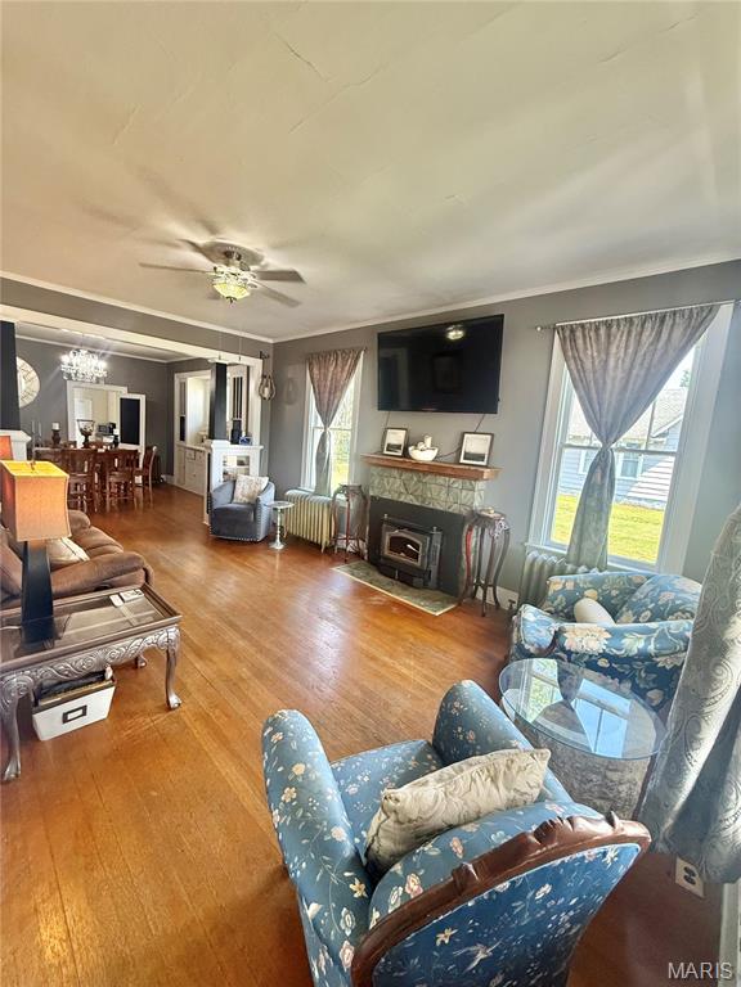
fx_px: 400
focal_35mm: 14
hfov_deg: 85.7
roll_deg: -4.6
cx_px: 370
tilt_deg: -6.9
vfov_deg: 102.1
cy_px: 494
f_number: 2.2
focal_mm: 2.22
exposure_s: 1/99
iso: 320
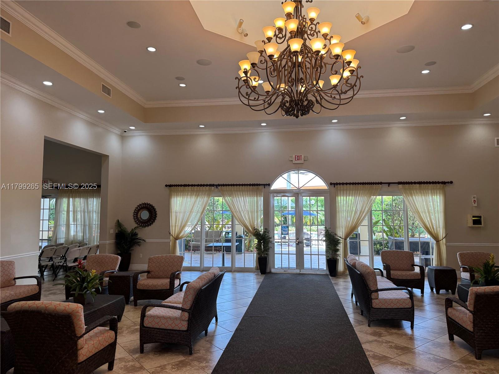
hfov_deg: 71.6
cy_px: 187
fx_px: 346
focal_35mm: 24
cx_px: 250
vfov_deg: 56.8
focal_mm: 6.76
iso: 100
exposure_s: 1/120
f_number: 1.78
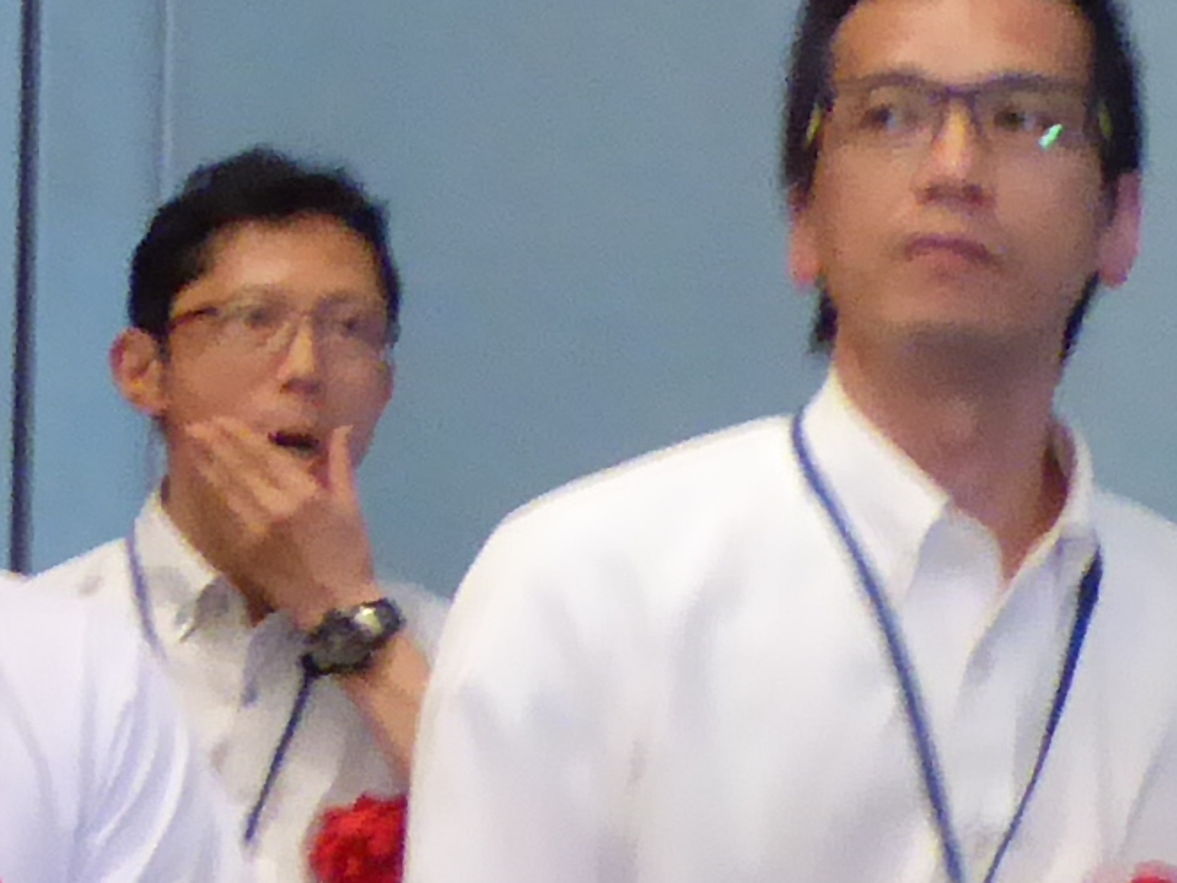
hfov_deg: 5.7
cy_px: 599
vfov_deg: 4.4
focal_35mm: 339
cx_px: -1535
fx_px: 11527
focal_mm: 7.8
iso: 400
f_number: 3.9
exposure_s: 1/10
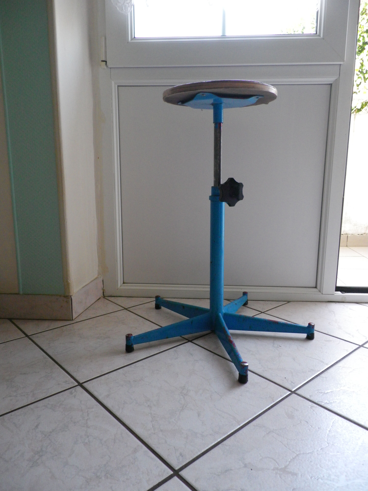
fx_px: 397
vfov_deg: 63.4
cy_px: 246
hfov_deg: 49.7
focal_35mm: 28
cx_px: 184
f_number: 2.6
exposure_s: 1/60
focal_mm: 4.9
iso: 250
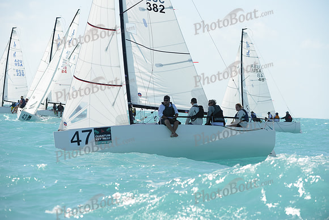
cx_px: 164
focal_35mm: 210
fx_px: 1920
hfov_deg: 9.8
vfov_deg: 6.5
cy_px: 110
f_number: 5.6
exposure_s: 1/1000
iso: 200
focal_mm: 210
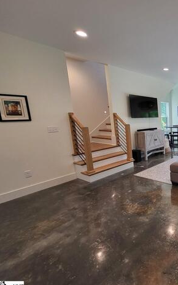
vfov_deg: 88.0
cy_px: 142
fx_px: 147
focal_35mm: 19
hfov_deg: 46.3
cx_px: 195
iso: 80
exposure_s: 1/60
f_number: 2.2
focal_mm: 1.74
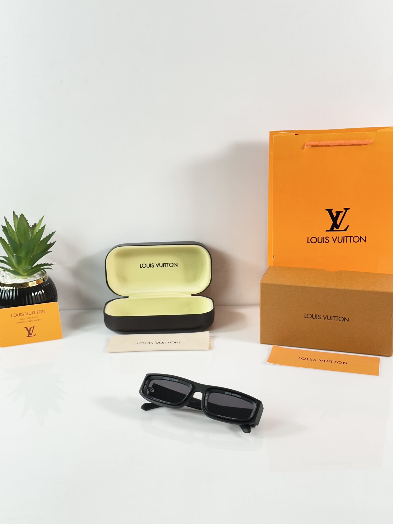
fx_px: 727
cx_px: 196
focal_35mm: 48
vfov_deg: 39.7
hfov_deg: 30.3
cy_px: 262
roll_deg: +1.5
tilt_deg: -17.8
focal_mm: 6.86
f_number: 1.78
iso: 80
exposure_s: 1/100
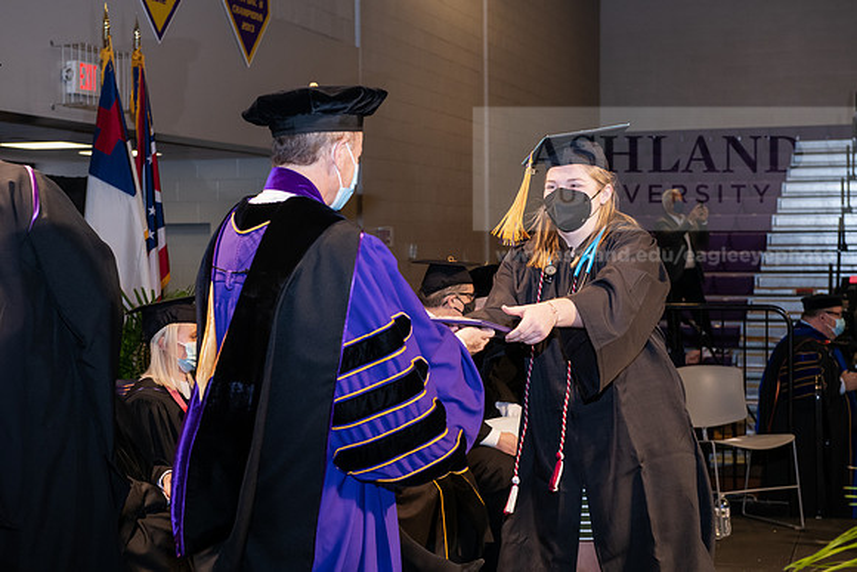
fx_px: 1571
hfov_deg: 30.5
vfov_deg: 20.6
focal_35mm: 66
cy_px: 286
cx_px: 428
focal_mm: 66
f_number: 6.3
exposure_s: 1/200
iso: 1600
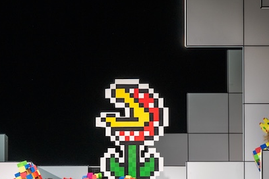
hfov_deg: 13.4
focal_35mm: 153
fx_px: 1143
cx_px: 104
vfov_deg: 8.9
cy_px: 151
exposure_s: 1/320
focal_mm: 86
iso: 800
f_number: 4
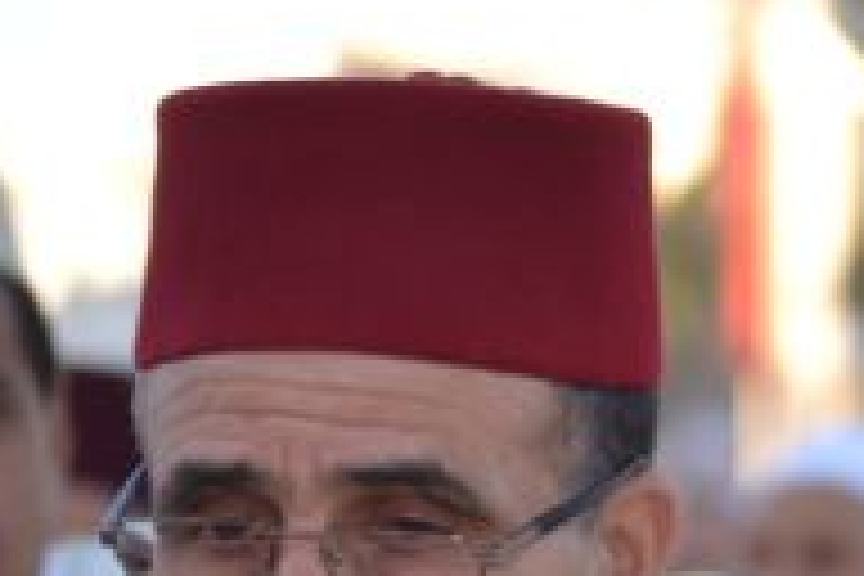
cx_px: 1062
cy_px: 684
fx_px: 11783
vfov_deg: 2.8
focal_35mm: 491
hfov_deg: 4.2
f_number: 4.5
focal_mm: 98
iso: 100
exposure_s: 1/200
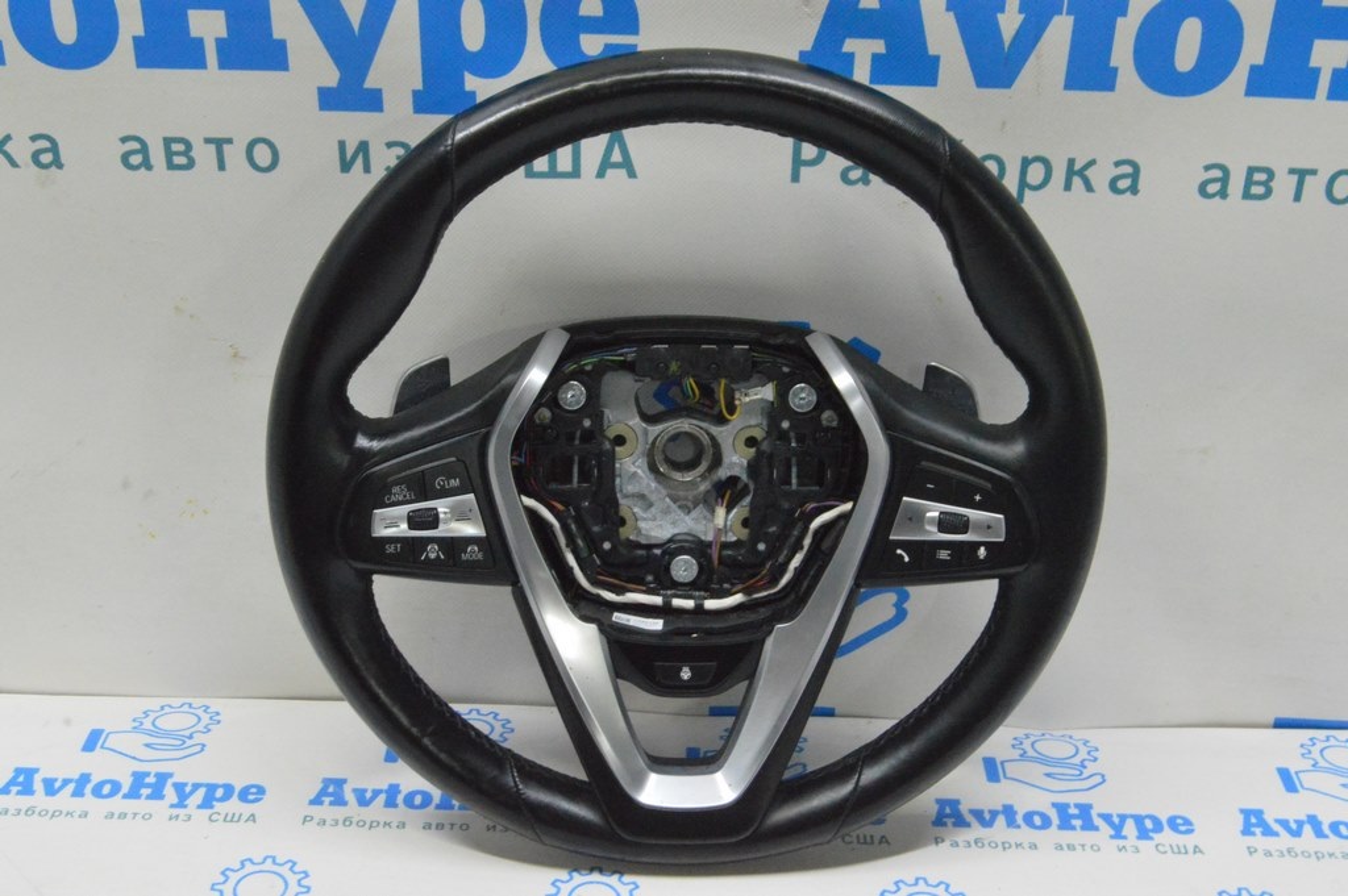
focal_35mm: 46
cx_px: 674
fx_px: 1740
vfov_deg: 28.9
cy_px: 448
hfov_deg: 42.4
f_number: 20
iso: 6400
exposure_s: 1/20
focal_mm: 31
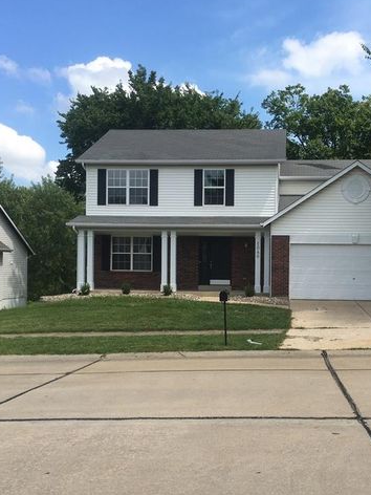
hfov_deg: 34.8
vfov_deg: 45.7
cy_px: 275
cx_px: 245
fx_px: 586
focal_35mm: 41
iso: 25
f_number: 2.2
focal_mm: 4.15
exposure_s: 1/1241
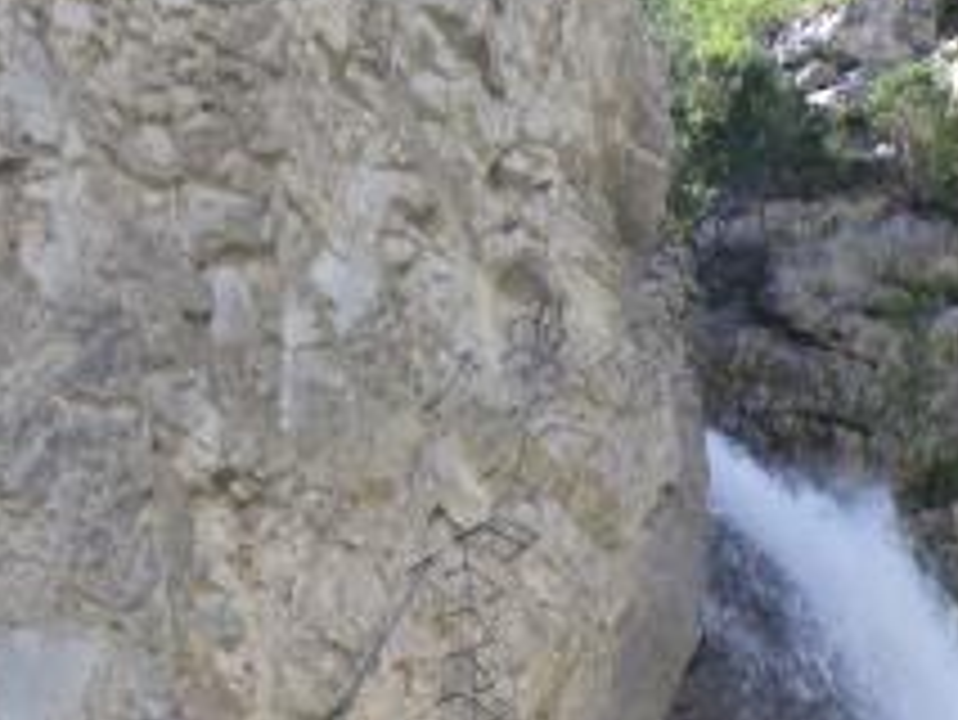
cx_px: 333
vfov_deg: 13.6
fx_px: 2908
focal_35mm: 105
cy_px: 922
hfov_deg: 18.7
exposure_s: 1/100
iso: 50
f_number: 3.5
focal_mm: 5
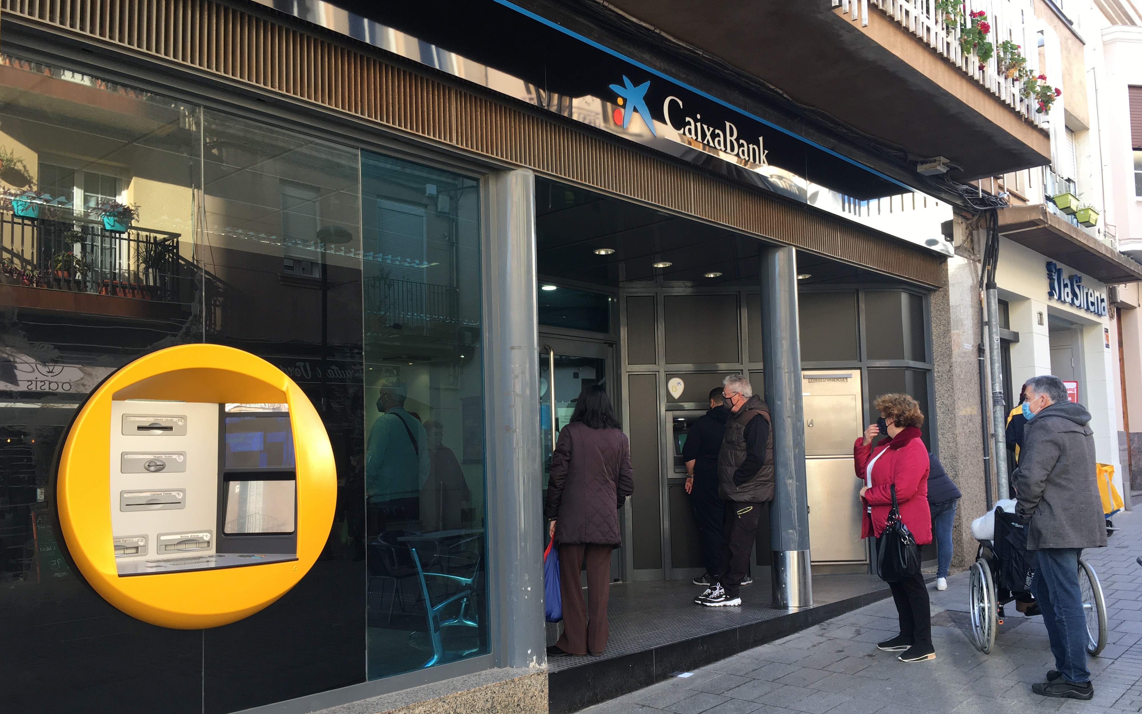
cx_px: 566
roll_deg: +2.0
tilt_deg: +5.1
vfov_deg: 40.6
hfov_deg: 61.2
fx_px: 965
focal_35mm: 31
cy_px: 388
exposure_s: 1/100
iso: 32
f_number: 2.2
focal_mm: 4.15
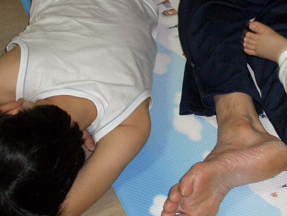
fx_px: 771
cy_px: 53
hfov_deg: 21.0
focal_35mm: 93
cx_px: 203
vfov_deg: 15.8
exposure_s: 1/60
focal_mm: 7.1
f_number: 2.8
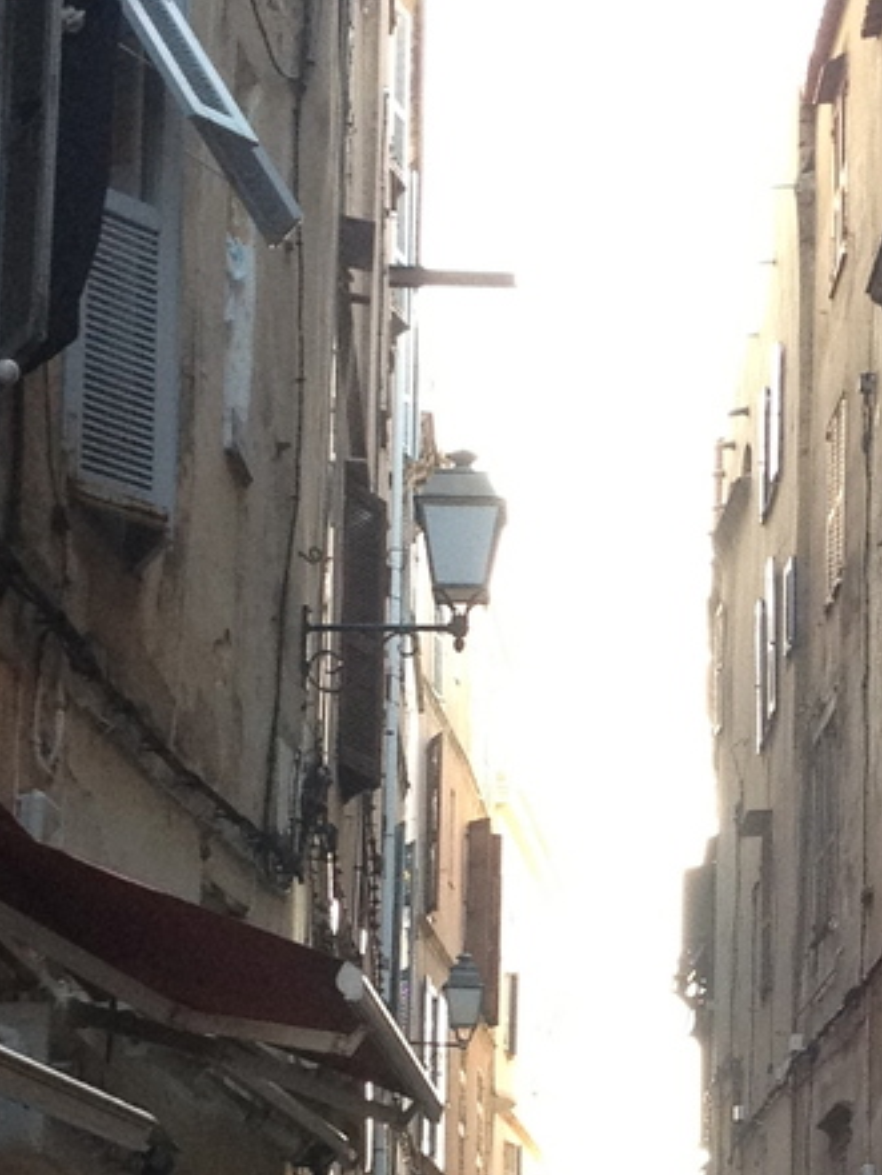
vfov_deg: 15.4
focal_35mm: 127
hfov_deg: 11.6
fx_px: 4312
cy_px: 1010
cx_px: 690
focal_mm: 4.28
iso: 100
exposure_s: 1/120
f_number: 2.4
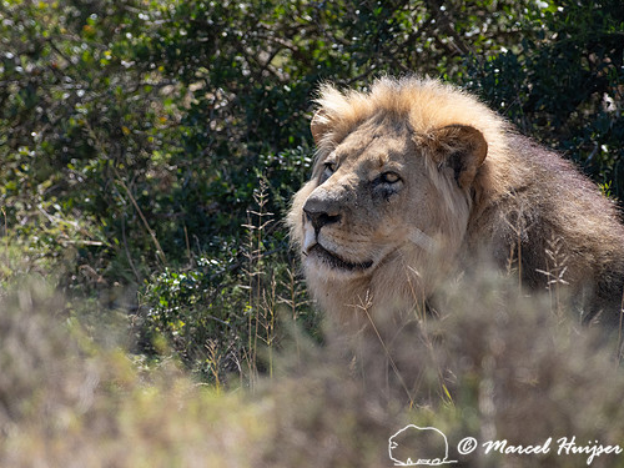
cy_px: 230
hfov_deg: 3.0
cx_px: 280
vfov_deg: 2.2
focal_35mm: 670
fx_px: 12078
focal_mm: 600
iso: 1000
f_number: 9
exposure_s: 1/1250
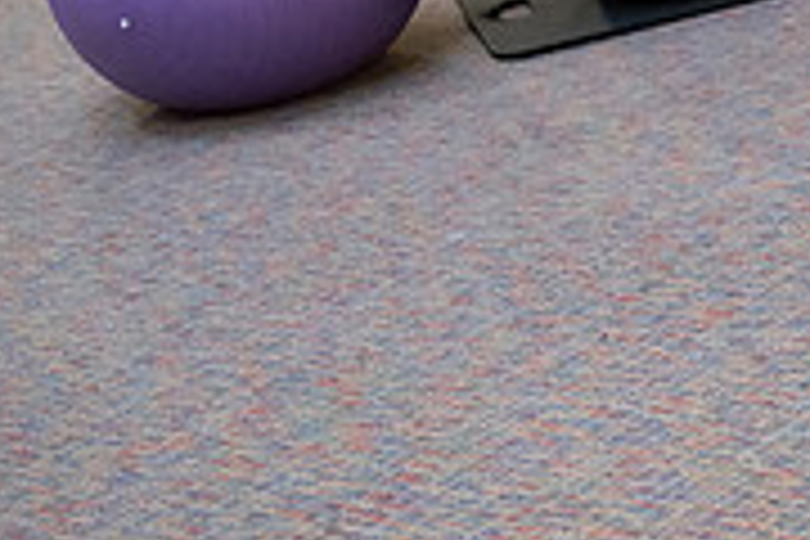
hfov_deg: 13.6
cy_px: -155
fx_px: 3195
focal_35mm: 142
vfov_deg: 9.5
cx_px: 1210
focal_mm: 44
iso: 1600
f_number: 3.2
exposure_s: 1/160
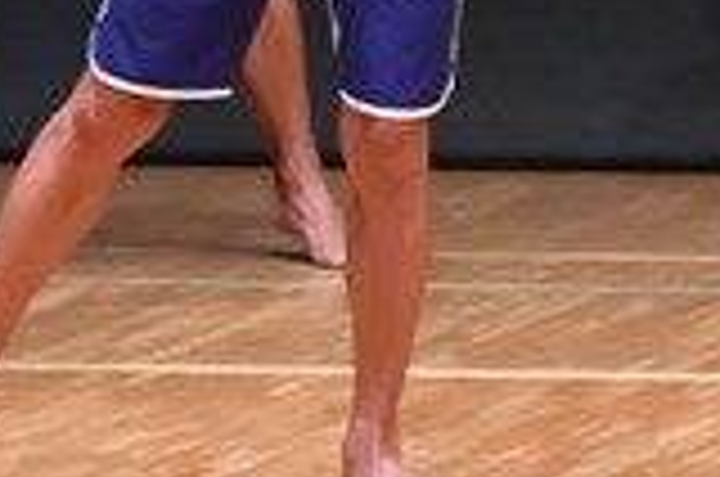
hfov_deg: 2.1
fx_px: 19581
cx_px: 1136
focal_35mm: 981
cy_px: -90
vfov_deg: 1.4
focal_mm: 135
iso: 8000
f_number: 5.6
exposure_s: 1/400
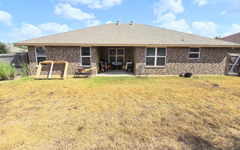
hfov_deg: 105.3
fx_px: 92
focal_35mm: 14
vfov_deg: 78.3
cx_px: 121
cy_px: 66
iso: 50
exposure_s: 1/2314
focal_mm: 2.2
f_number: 2.2
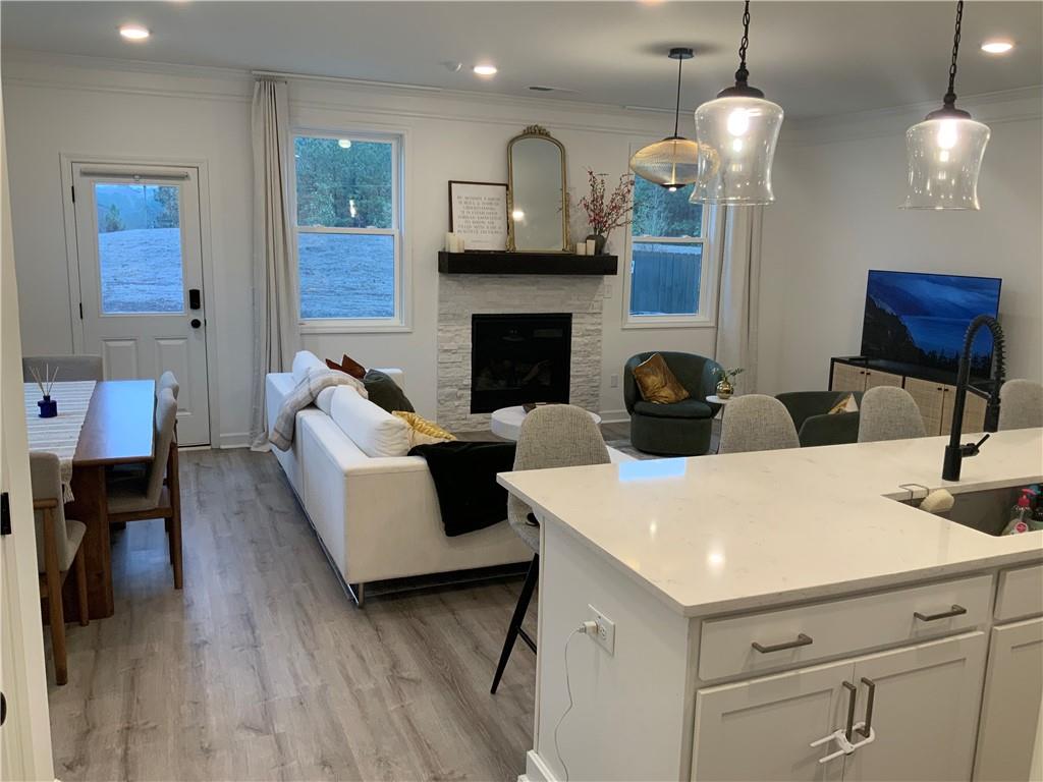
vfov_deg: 48.2
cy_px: 391
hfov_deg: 61.7
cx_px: 522
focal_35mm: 29
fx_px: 874
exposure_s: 1/60
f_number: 1.8
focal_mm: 3
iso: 50
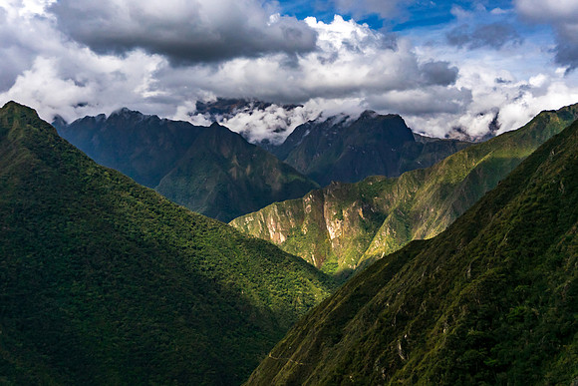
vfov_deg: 29.3
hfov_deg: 42.7
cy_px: 193
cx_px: 289
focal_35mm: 46
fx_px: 739
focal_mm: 31
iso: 200
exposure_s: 1/2500
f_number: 5
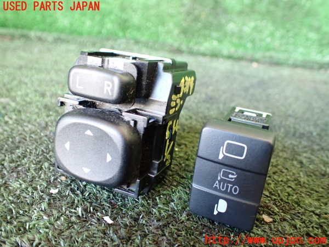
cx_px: 164
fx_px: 285
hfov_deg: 60.0
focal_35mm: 30
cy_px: 124
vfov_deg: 46.8
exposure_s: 1/40
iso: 800
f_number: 2.3
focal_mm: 5.4
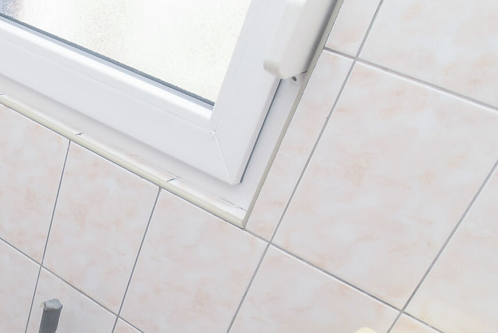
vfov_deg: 24.4
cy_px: 420
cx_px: -42
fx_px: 678
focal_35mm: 49
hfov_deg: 35.0
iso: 160
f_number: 8
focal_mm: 10
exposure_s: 1/100
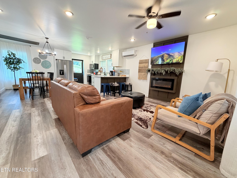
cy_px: 89
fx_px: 96
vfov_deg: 85.7
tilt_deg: -7.6
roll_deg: -2.2
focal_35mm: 14
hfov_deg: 102.1
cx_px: 118
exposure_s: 1/60
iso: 200
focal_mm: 2.22
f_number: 2.2
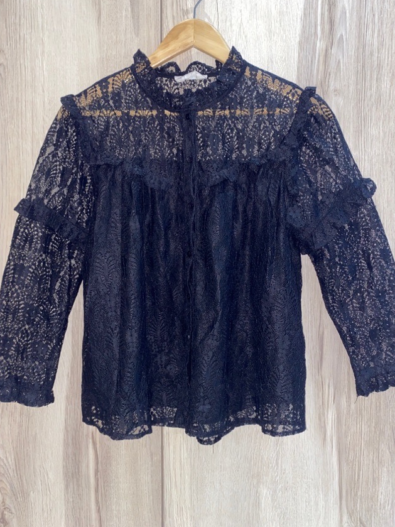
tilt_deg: -3.0
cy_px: 238
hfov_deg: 45.4
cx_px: 197
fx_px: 472
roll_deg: +0.3
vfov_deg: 58.3
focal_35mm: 31
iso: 50
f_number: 1.8
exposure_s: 1/16
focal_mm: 4.25
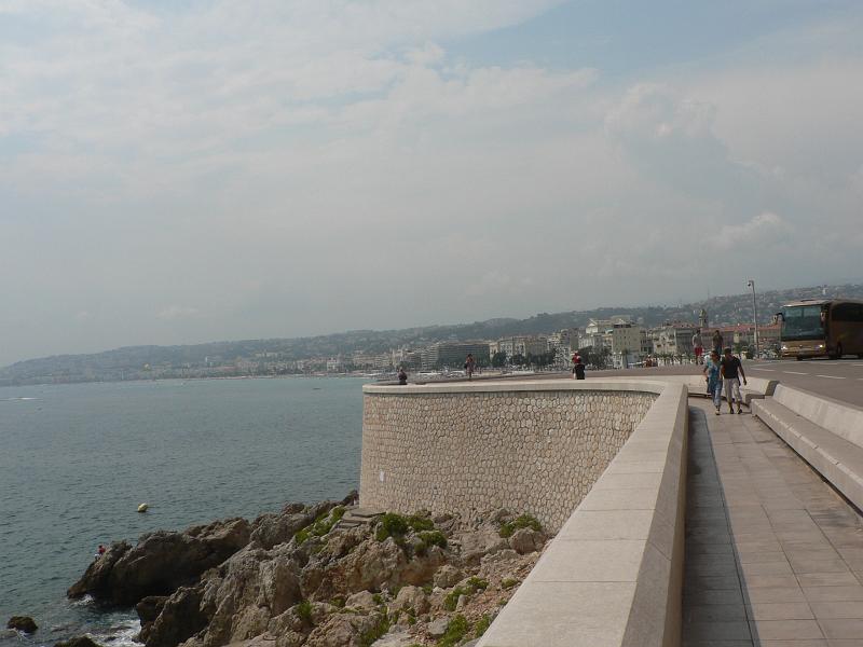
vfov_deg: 39.7
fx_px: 898
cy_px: 324
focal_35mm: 36
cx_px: 432
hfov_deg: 51.4
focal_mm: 6
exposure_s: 1/800
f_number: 7.1
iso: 80
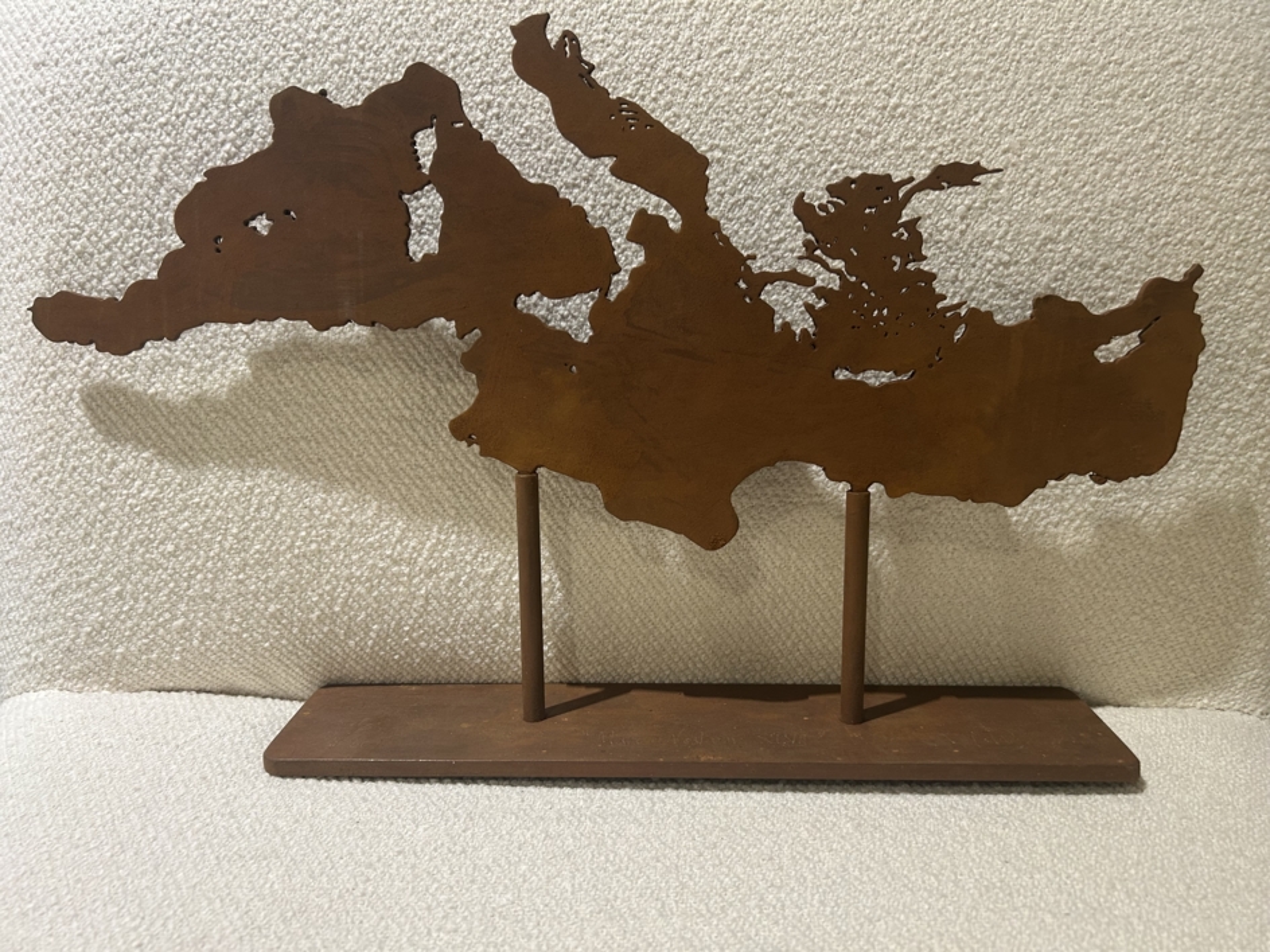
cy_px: 476
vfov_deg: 53.1
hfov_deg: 67.3
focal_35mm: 26
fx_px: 954
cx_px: 635
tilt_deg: -28.4
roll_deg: -0.7
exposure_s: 1/50
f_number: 1.5
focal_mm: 5.7
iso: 160
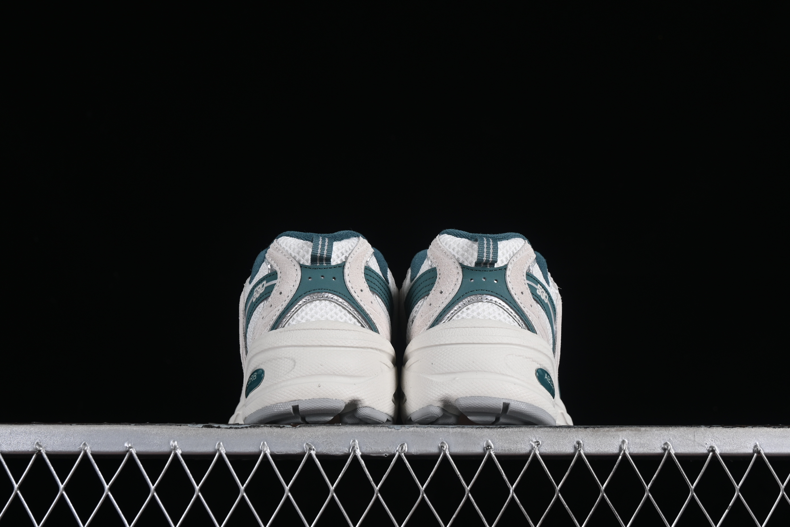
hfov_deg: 27.0
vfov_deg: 18.2
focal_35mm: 75
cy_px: 264
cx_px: 395
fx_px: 1646
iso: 160
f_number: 8
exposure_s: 1/80
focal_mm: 50
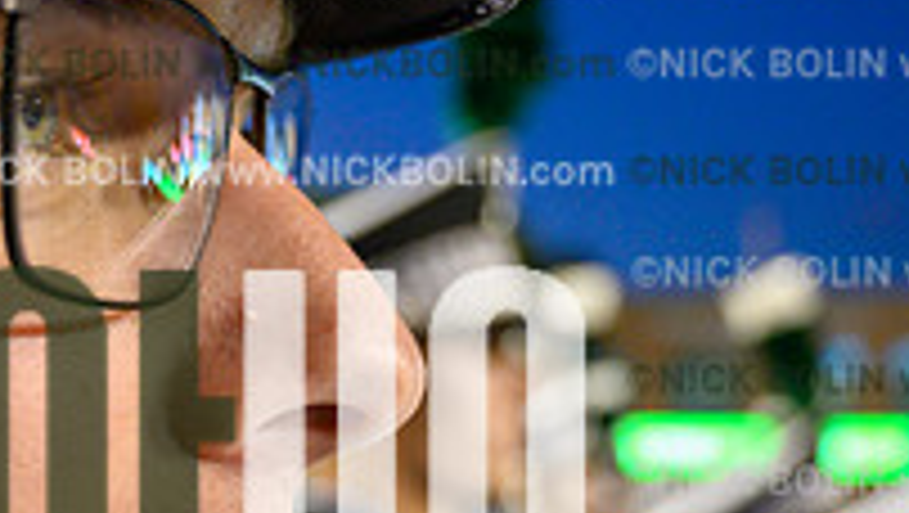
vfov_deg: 16.5
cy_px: 482
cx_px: 266
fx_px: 1737
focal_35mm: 72
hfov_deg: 29.0
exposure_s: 1/200
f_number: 4
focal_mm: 24
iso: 2000
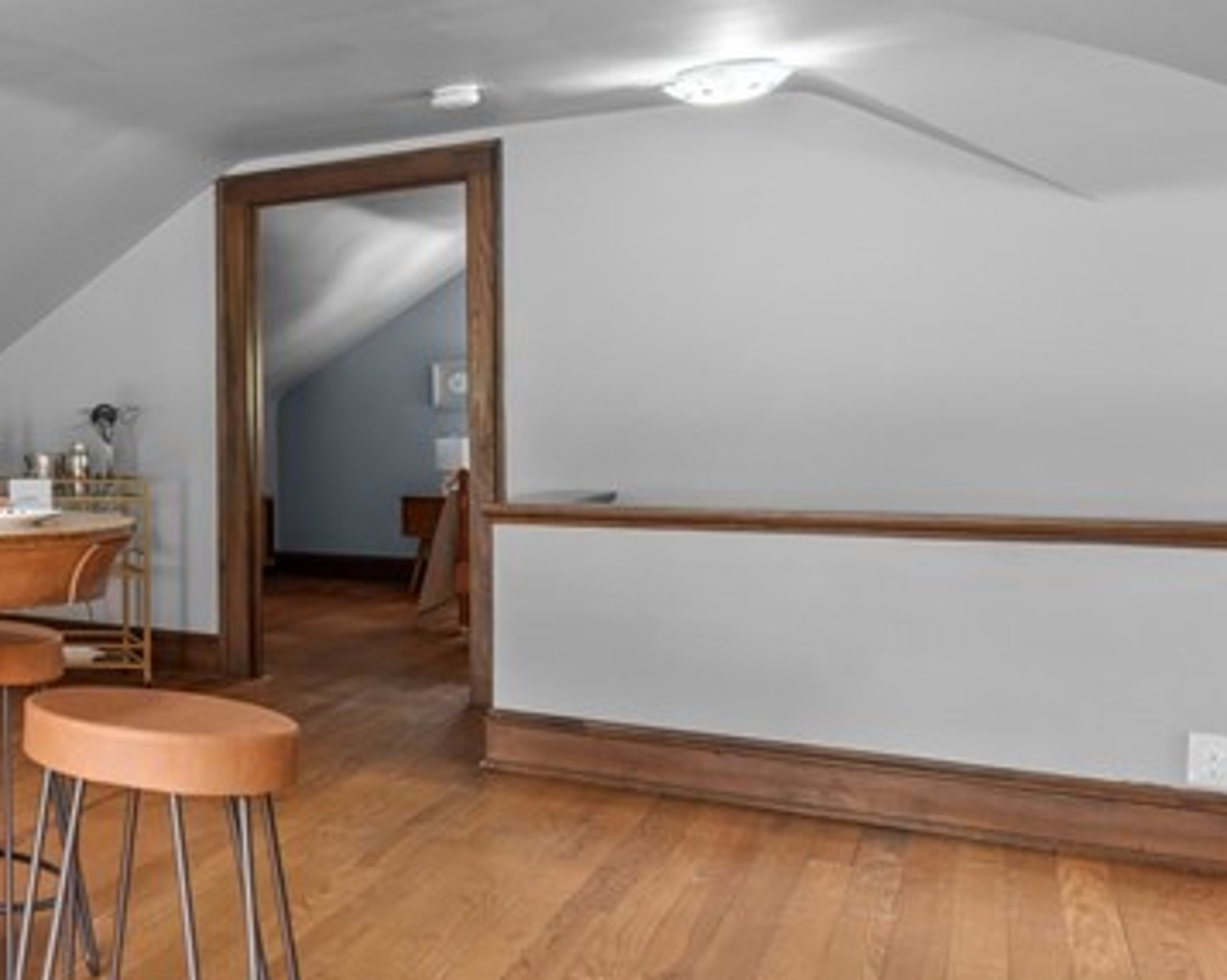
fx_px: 1343
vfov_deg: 40.1
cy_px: 516
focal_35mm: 37
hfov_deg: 31.3
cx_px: -518
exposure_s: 1.3
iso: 250
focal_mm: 13
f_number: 9
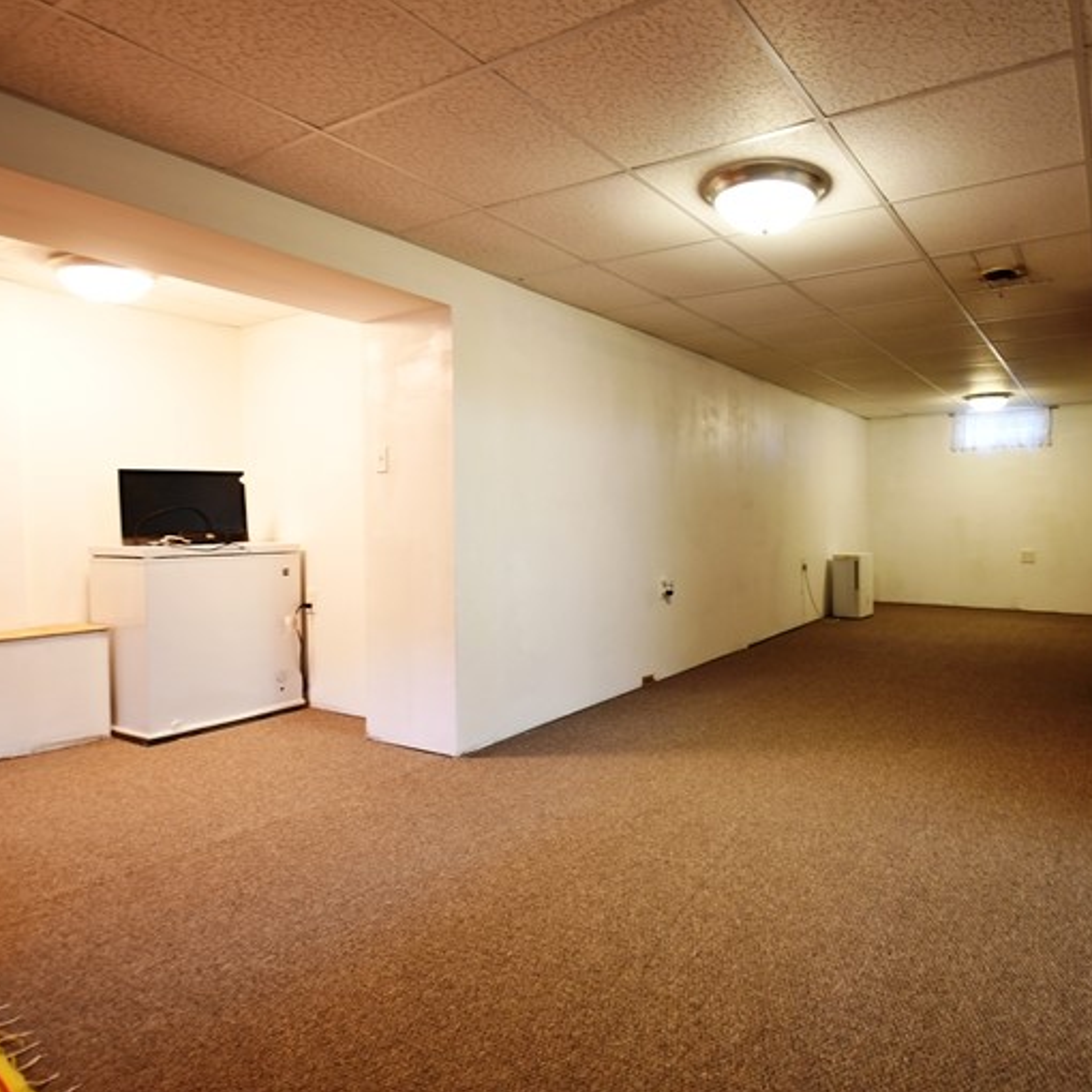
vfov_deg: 74.8
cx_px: 702
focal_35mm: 20
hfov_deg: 73.2
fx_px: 714
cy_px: 532
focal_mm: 10
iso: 250
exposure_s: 1/8
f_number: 3.5
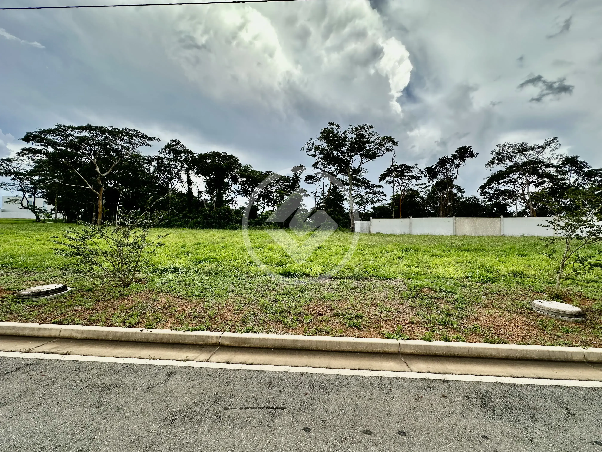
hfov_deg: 102.1
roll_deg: -0.2
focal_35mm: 14
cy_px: 226
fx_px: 243
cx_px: 301
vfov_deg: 85.7
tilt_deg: -0.2
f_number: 2.2
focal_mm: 2.22
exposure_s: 1/475
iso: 40
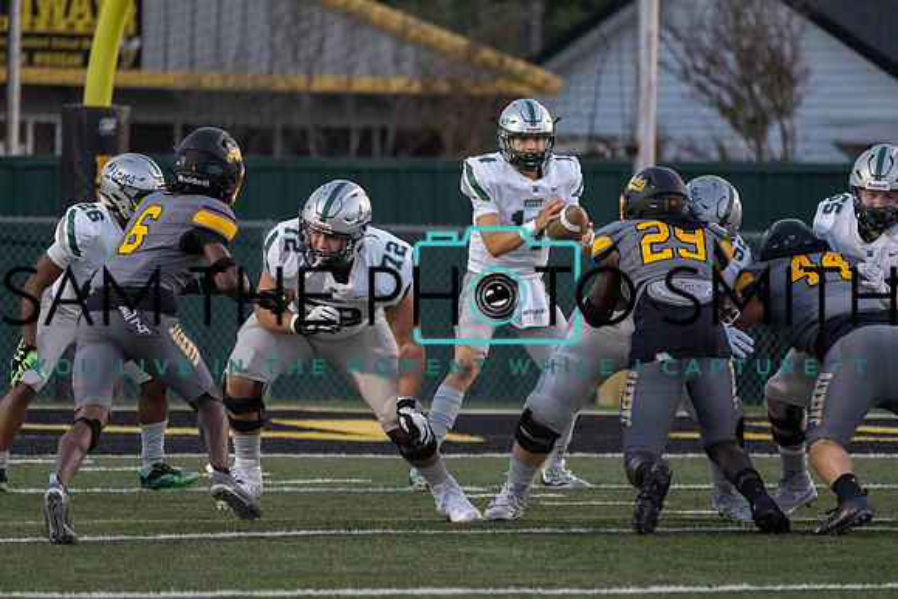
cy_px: 300
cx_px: 449
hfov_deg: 5.2
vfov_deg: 3.4
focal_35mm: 400
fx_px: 9980
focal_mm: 400
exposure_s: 1/1000
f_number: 5.6
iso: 4000
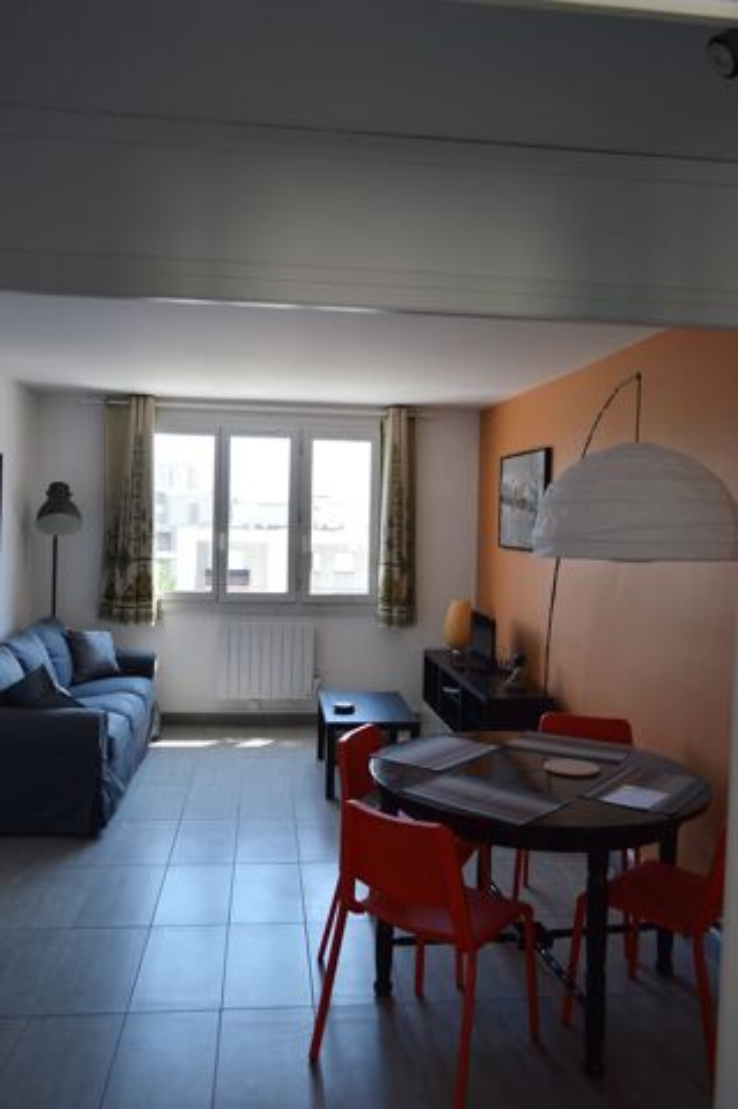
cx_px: 369
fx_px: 831
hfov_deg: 47.9
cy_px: 554
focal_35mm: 27
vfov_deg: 67.4
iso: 100
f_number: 4.5
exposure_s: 1/80
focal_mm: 18
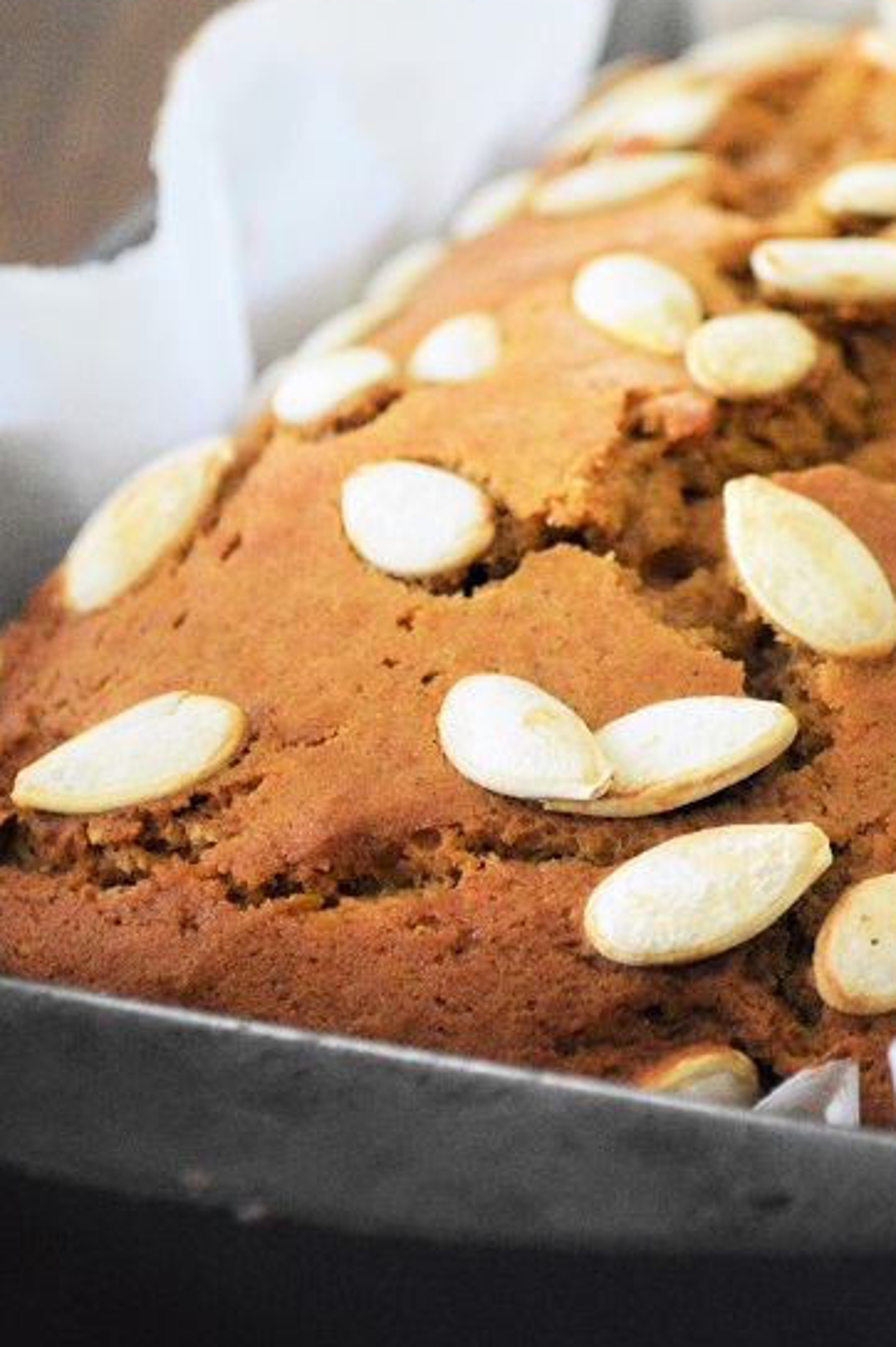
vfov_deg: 18.2
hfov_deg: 12.2
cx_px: 683
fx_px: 4180
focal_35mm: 112
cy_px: 406
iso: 3200
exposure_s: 1/400
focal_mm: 45
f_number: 5.3
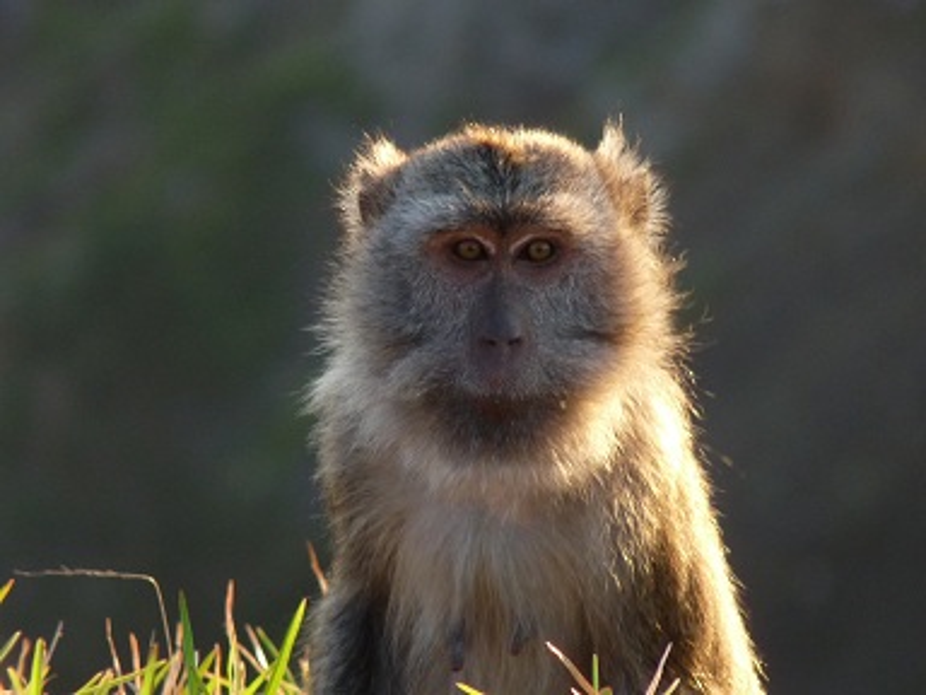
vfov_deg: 2.1
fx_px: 18511
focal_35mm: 692
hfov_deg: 2.9
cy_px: 348
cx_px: 463
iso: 200
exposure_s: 1/125
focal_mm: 86.4
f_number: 4.4
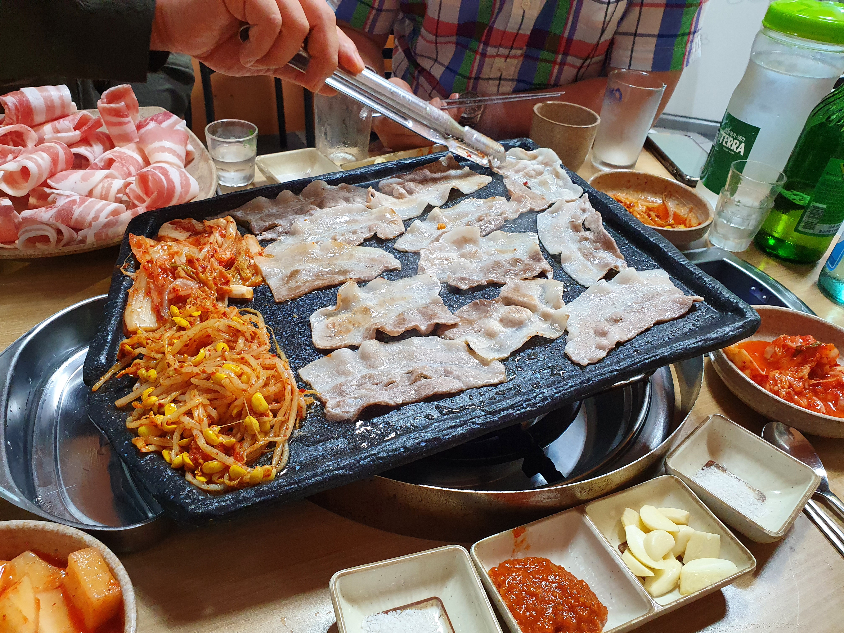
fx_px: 634
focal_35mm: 26
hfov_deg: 67.3
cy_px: 316
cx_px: 422
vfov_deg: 53.1
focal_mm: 4.32
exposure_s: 1/40
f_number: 2.4
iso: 320
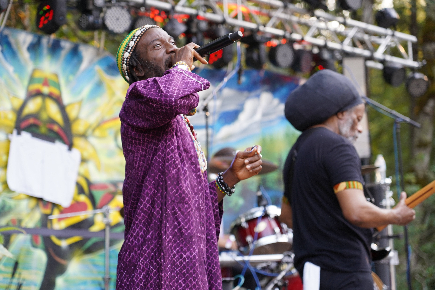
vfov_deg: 13.0
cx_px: 218
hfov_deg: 19.5
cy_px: 145
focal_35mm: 105
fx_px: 1269
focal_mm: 105
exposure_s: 1/160
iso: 640
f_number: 4
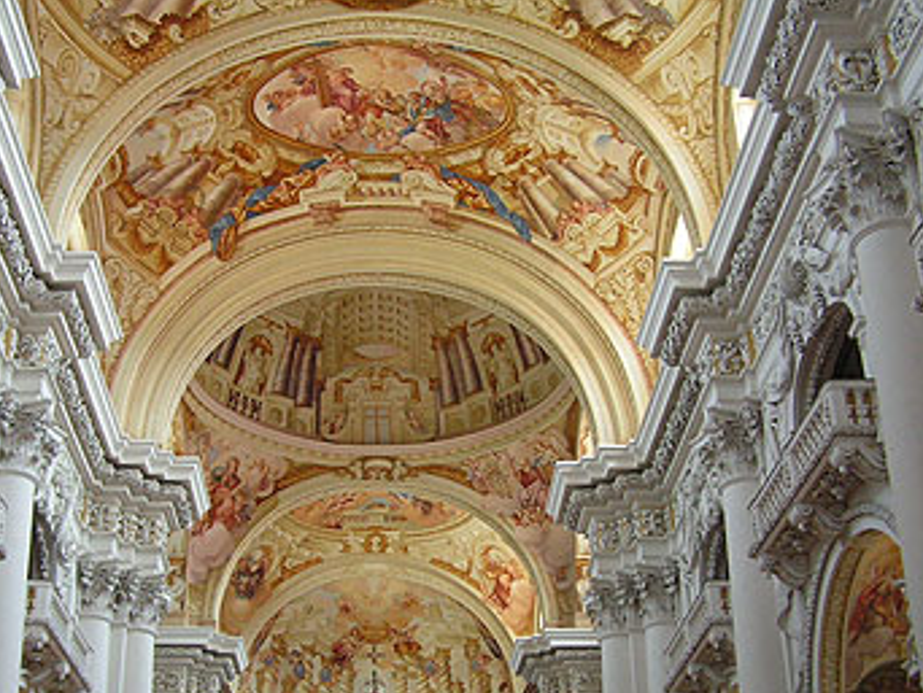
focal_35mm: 50
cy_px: 426
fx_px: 1334
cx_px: 432
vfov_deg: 29.0
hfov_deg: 38.1
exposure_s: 1/40
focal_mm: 6.3
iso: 100
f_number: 2.8
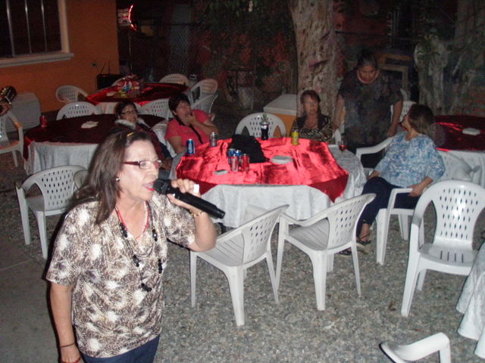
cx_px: 242
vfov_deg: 37.7
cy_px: 182
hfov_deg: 49.0
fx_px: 532
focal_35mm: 38
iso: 500
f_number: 3.5
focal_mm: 6.7
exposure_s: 1/30
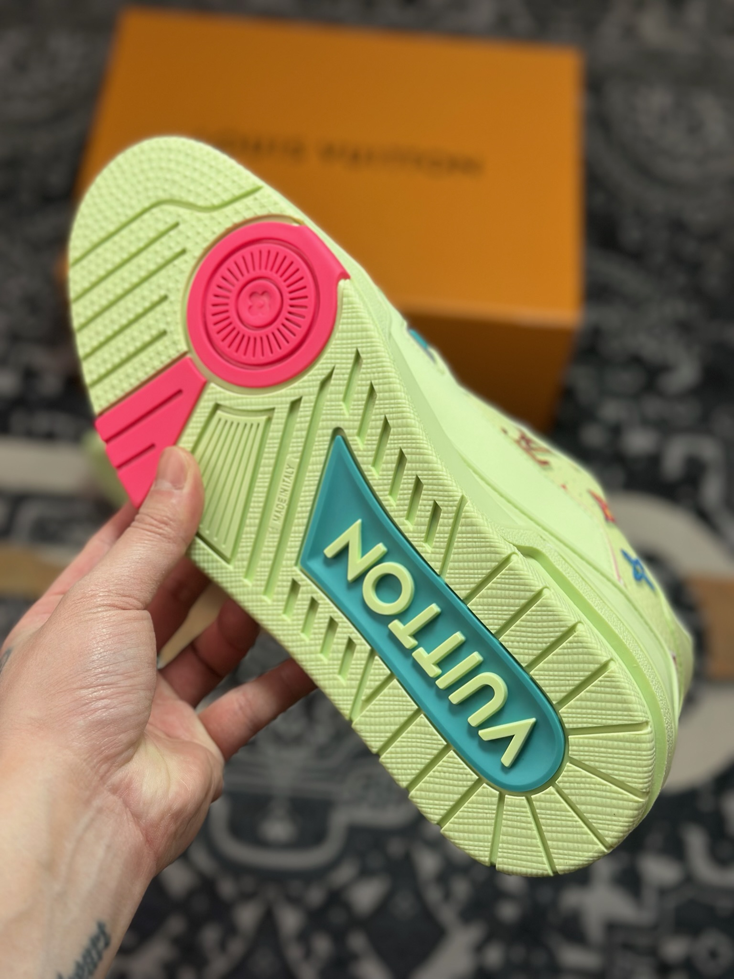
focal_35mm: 48
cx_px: 367
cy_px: 490
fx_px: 1357
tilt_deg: -57.9
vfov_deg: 39.7
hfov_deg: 30.3
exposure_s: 1/1395
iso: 80
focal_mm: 6.86
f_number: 1.78
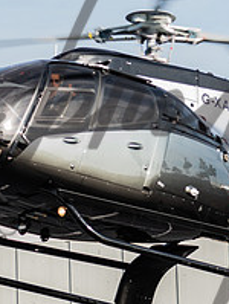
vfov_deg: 5.1
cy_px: 99
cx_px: 145
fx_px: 3394
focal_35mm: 386
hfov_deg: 3.9
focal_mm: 92
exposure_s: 1/200
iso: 100
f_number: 4.8
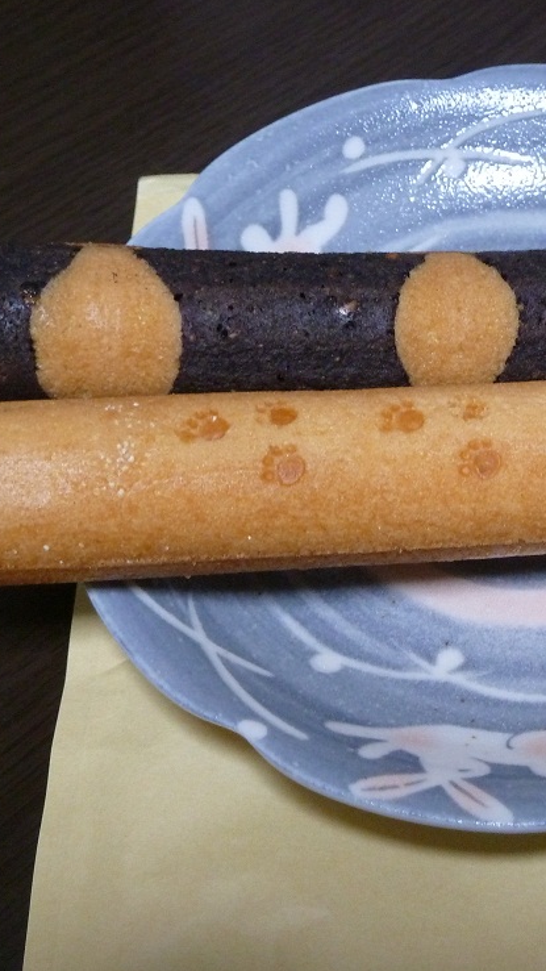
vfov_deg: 33.8
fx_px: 1596
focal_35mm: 62
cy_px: 488
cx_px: 512
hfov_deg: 19.0
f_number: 3.7
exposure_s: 1/15
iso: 400
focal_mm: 6.9
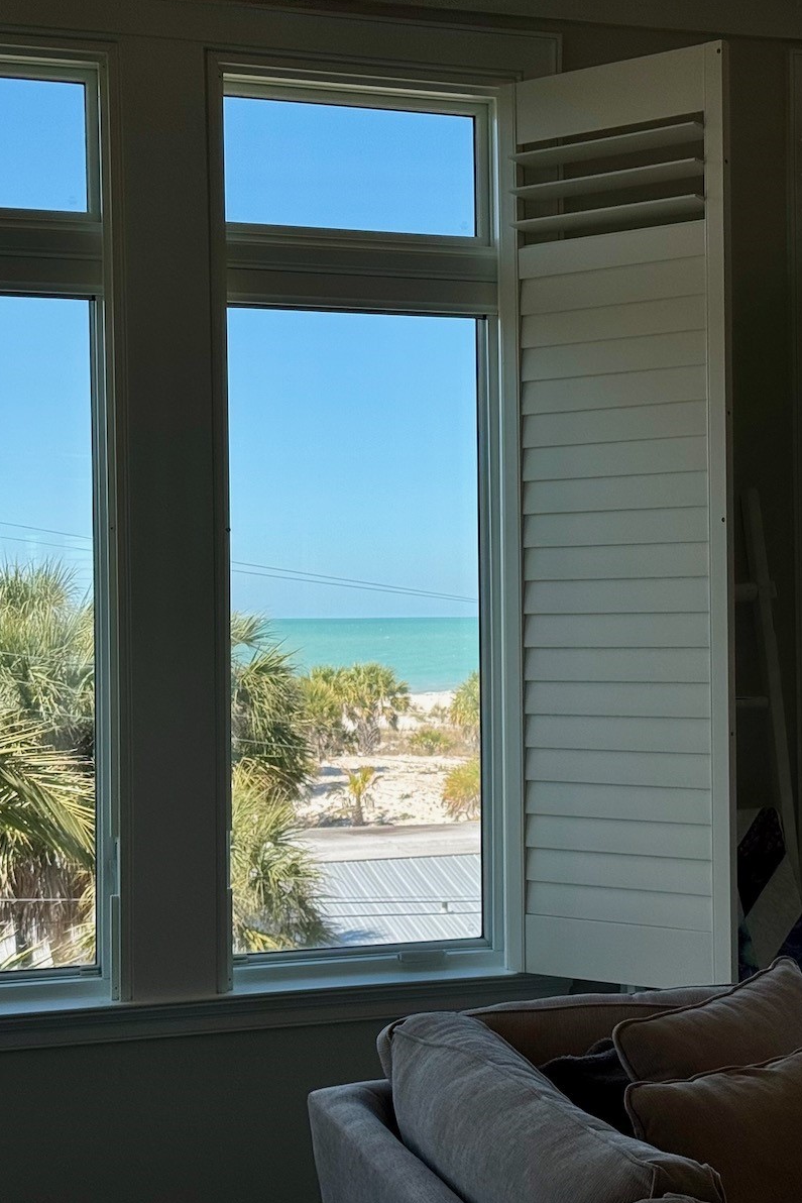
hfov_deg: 19.9
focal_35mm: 67
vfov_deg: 30.1
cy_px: 600
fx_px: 2238
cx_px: 718
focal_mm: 6.76
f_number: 1.78
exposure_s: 1/2110
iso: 64
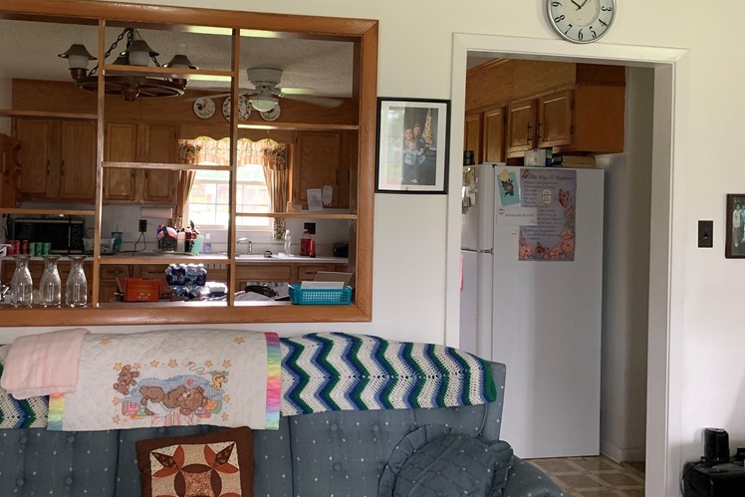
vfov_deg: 35.9
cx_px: 298
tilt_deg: +0.2
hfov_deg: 51.5
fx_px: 766
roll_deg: -1.0
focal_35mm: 37
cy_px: 207
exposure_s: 1/52
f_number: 1.8
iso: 400
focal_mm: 4.25
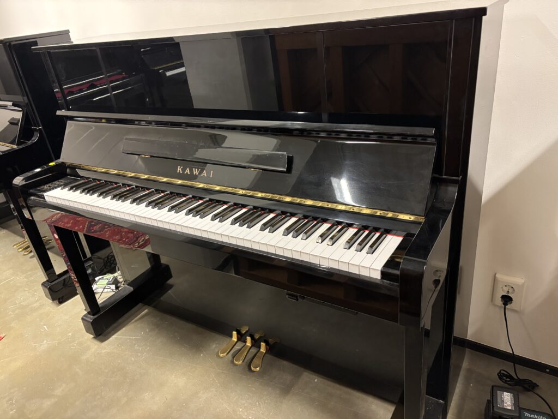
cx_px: 279
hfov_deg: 67.3
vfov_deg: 53.1
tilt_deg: -26.0
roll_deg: +7.1
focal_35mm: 26
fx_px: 419
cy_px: 210
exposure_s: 1/33
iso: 400
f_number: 1.6
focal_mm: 5.96
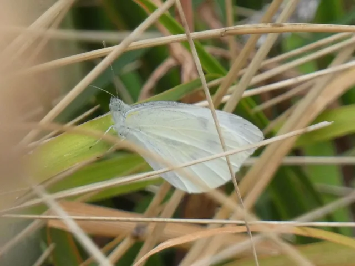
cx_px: 178
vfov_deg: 2.5
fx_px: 5989
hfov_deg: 3.4
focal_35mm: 584
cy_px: 133
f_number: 5.6
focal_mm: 104.7
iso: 400
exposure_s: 1/100
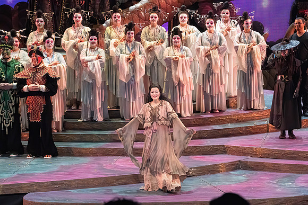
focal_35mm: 200
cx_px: 154
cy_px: 102
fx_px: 1711
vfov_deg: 6.9
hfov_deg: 10.3
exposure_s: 1/1000
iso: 20000
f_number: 10
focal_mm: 200
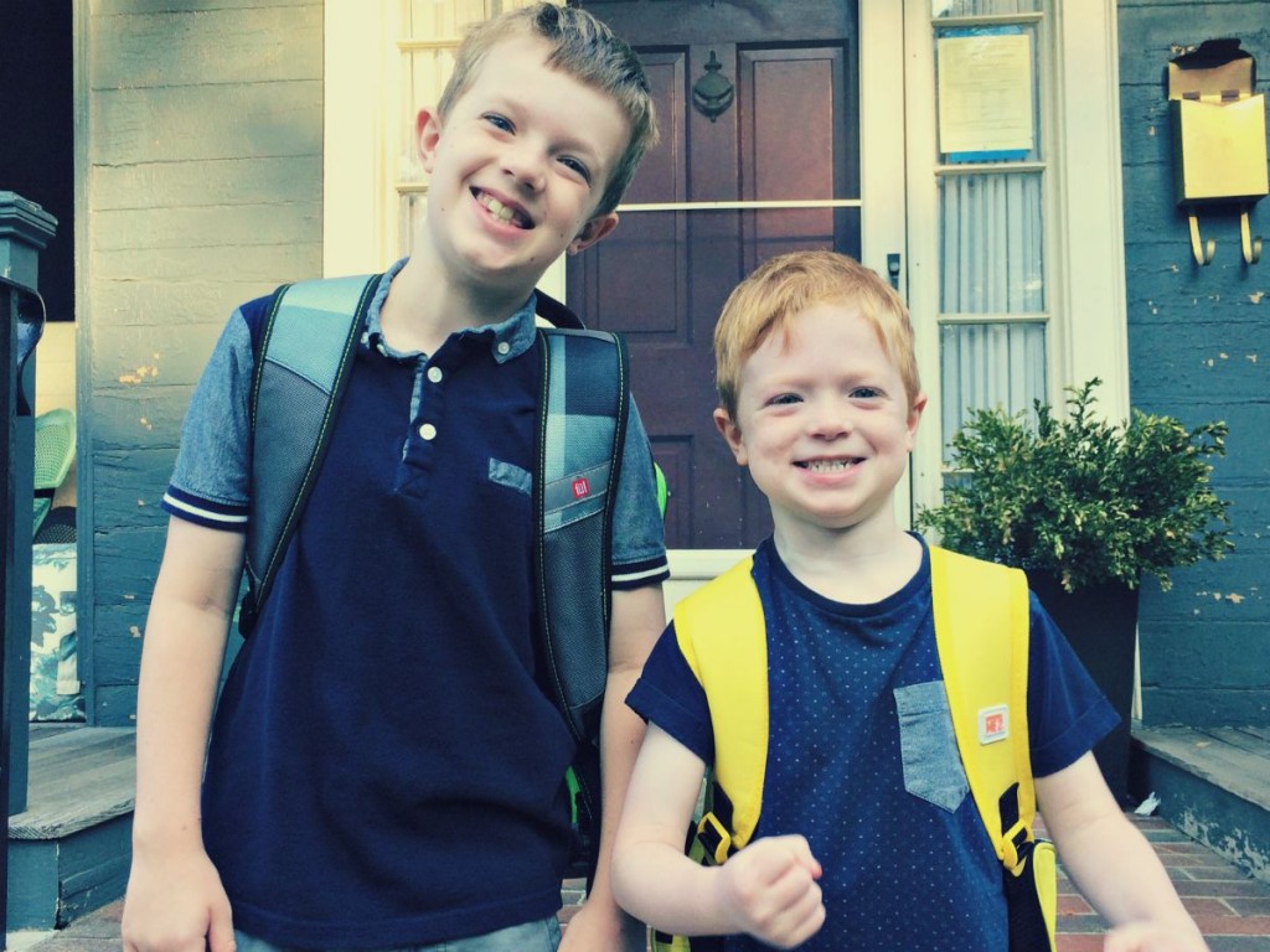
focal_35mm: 29
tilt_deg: +4.3
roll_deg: +1.8
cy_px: 476
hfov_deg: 61.7
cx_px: 635
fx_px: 1064
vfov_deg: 48.2
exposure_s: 1/125
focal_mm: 4.15
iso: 32
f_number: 2.2
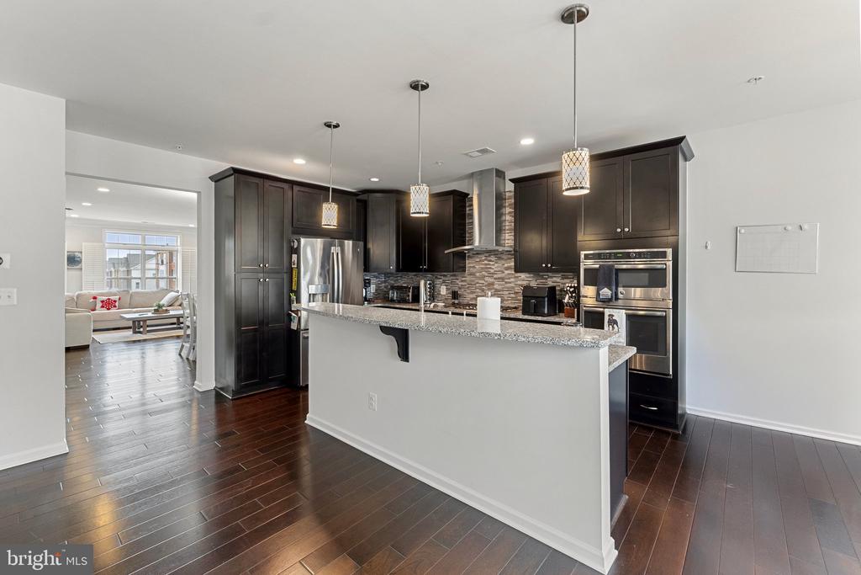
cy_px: 288
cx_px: 430
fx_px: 359
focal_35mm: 15
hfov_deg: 100.4
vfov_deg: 77.3
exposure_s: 1/2.5
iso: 640
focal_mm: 10
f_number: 8
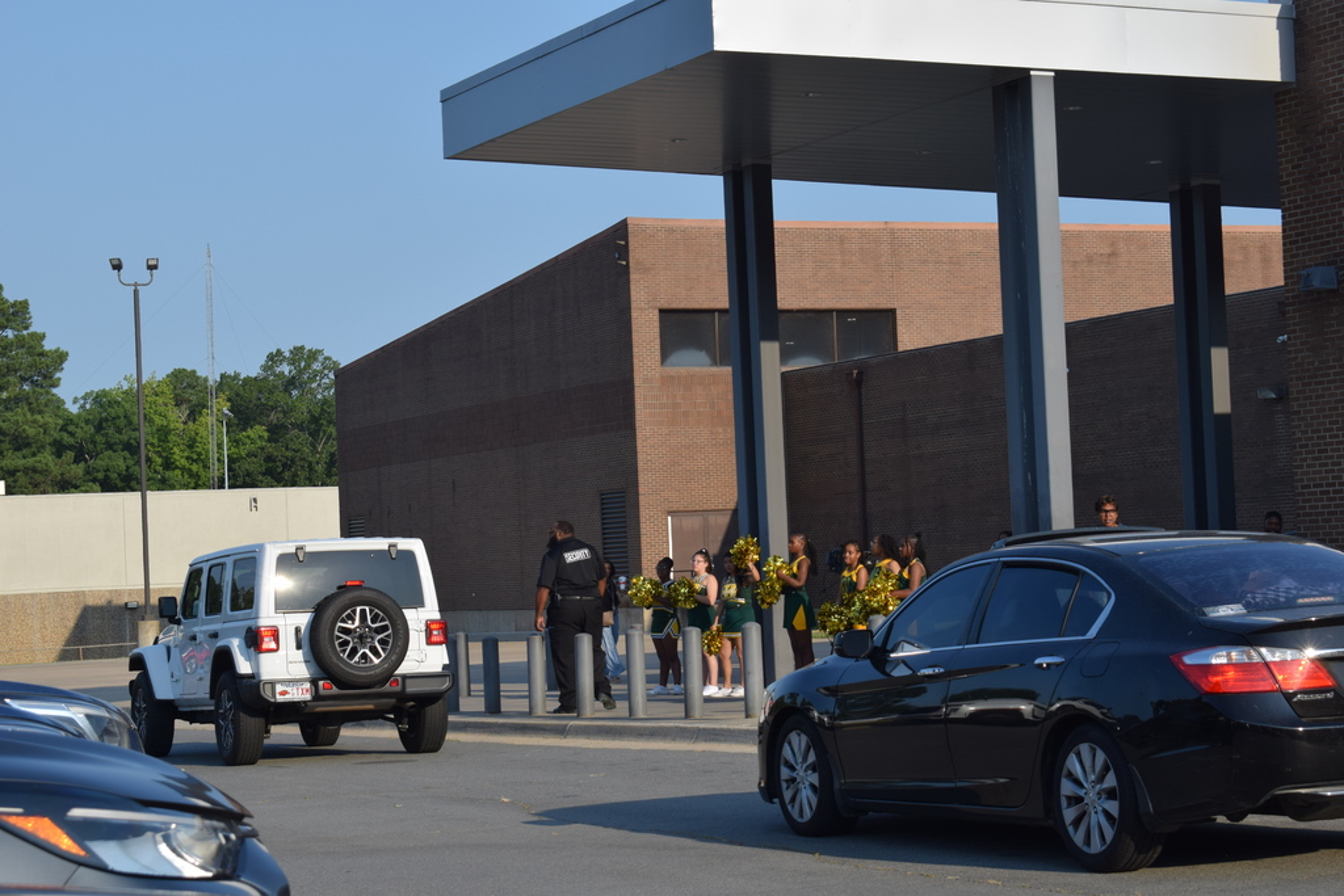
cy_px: 448
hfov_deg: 24.6
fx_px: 3080
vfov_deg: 16.6
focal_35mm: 82
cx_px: 672
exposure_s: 1/400
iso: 200
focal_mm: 55
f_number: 10
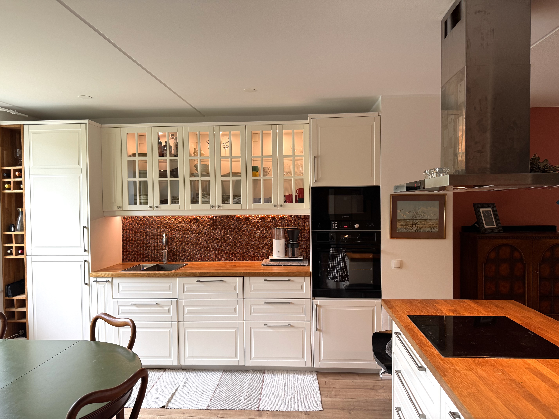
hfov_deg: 71.6
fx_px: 388
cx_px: 280
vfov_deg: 56.8
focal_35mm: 24
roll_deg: +0.6
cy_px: 210
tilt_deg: -1.1
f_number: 1.78
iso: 100
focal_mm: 6.76
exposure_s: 1/50
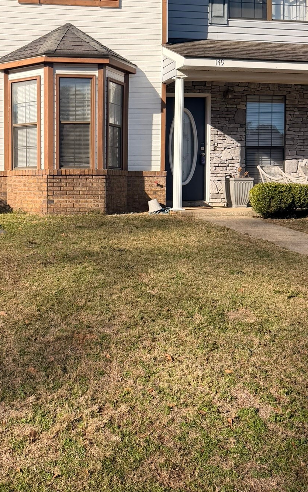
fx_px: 524
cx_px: 38
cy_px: 205
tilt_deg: -2.6
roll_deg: +0.1
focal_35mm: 39
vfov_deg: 50.2
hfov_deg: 31.4
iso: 80
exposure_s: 1/3953
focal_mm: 6.76
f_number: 1.78
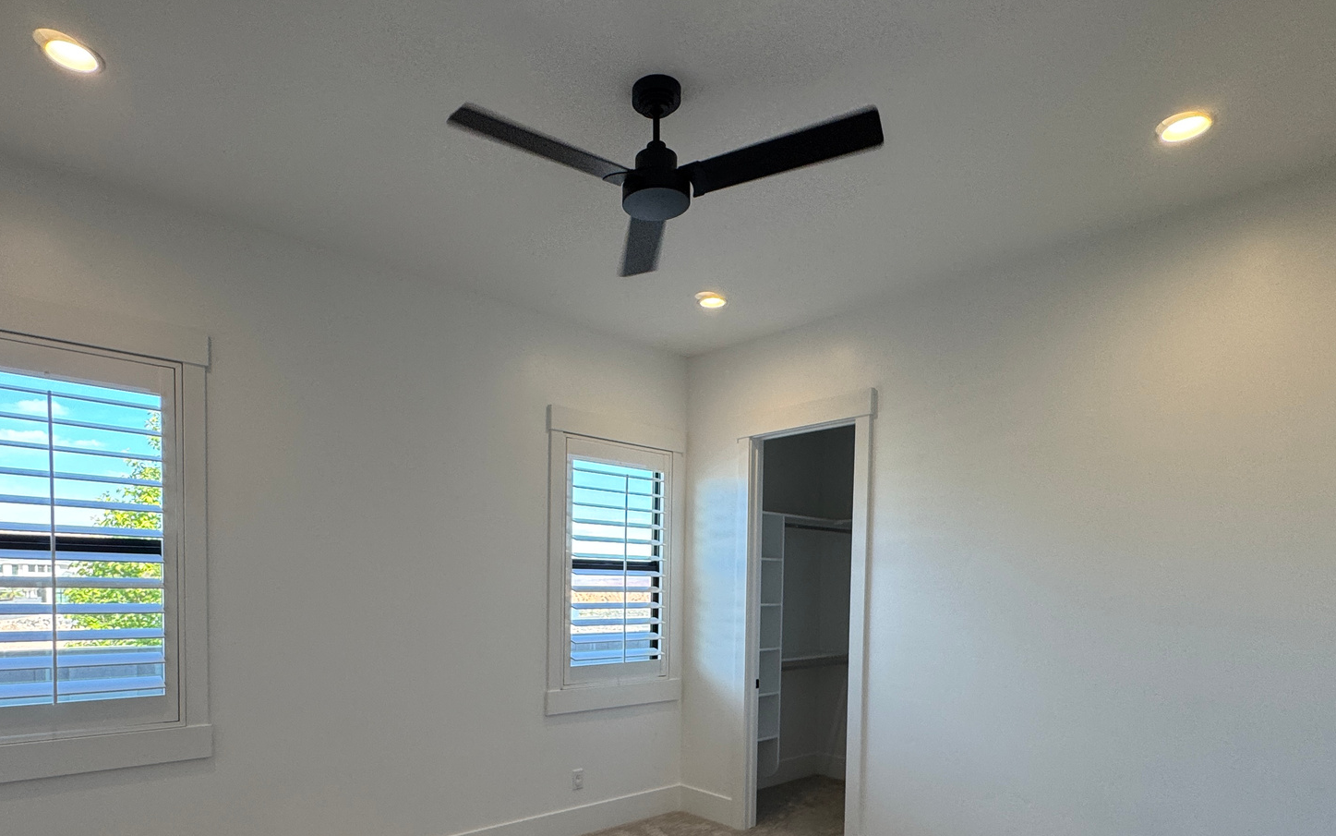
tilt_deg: -2.2
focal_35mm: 21
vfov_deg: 54.7
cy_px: 624
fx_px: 765
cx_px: 601
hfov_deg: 82.0
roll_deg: -0.5
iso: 125
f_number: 2.2
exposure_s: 1/120
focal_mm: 2.22
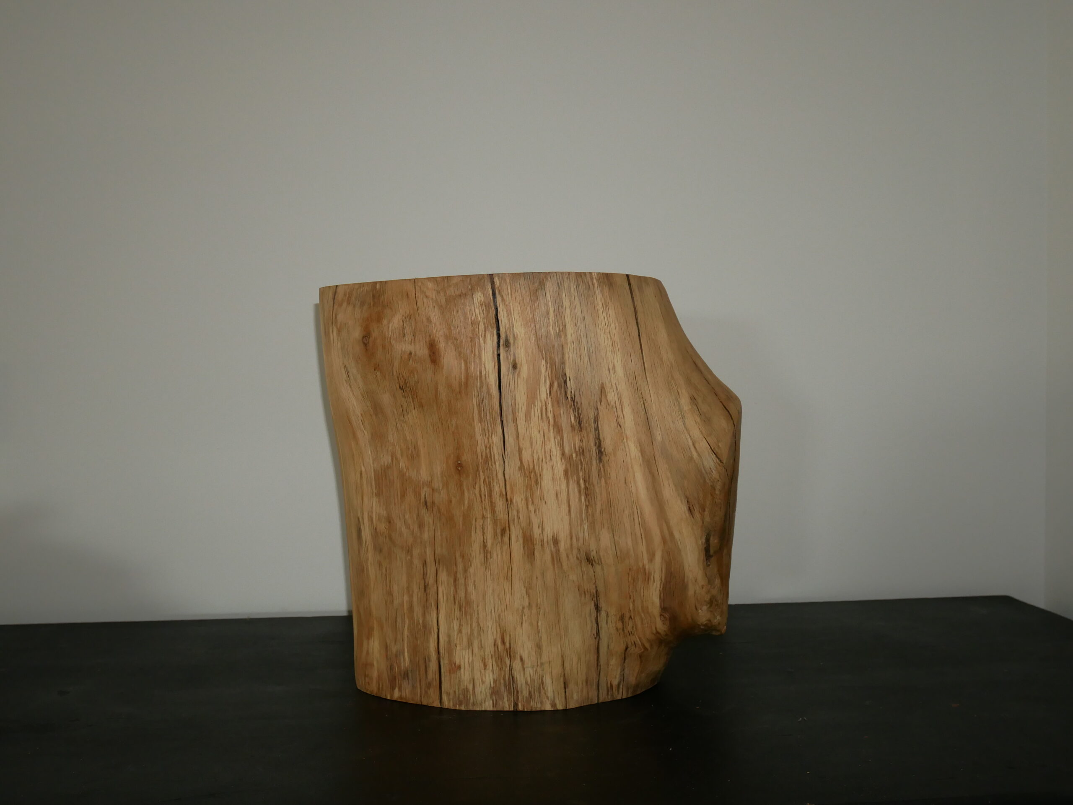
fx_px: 992
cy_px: 402
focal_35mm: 32
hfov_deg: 56.8
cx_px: 536
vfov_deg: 44.2
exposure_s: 1/60
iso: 800
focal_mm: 16
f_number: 4
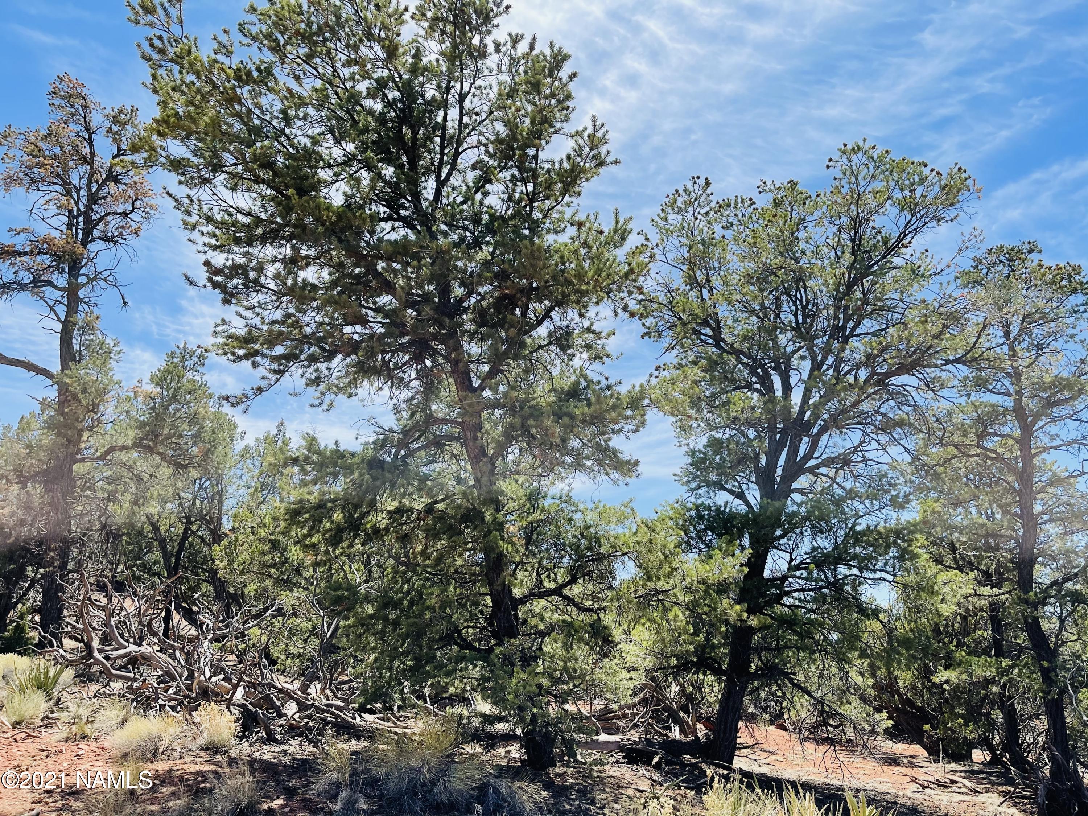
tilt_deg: +14.4
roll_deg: -2.5
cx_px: 544
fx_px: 817
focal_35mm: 26
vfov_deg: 53.1
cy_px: 408
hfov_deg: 67.3
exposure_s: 1/2924
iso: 32
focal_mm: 5.1
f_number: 1.6
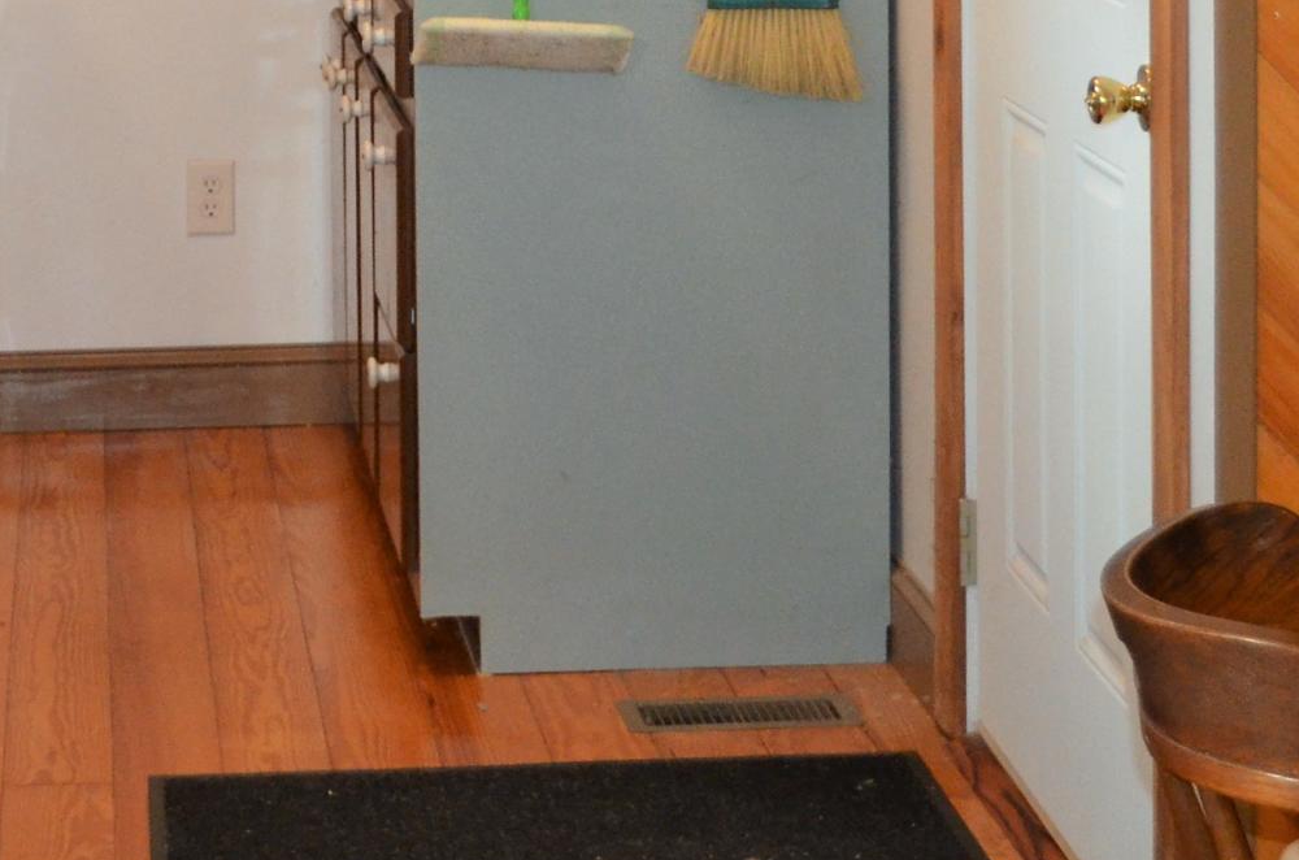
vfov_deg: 12.3
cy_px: -166
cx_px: 275
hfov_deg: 18.8
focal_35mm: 108
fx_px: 3888
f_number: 4
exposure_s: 1/60
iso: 2000
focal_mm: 24
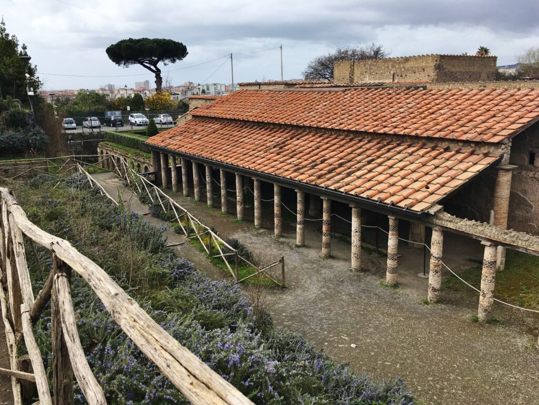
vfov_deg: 48.2
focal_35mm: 29
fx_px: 452
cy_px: 202
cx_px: 270
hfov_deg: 61.7
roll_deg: +1.3
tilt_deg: -13.0
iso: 25
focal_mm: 4.15
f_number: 2.2
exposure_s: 1/1068
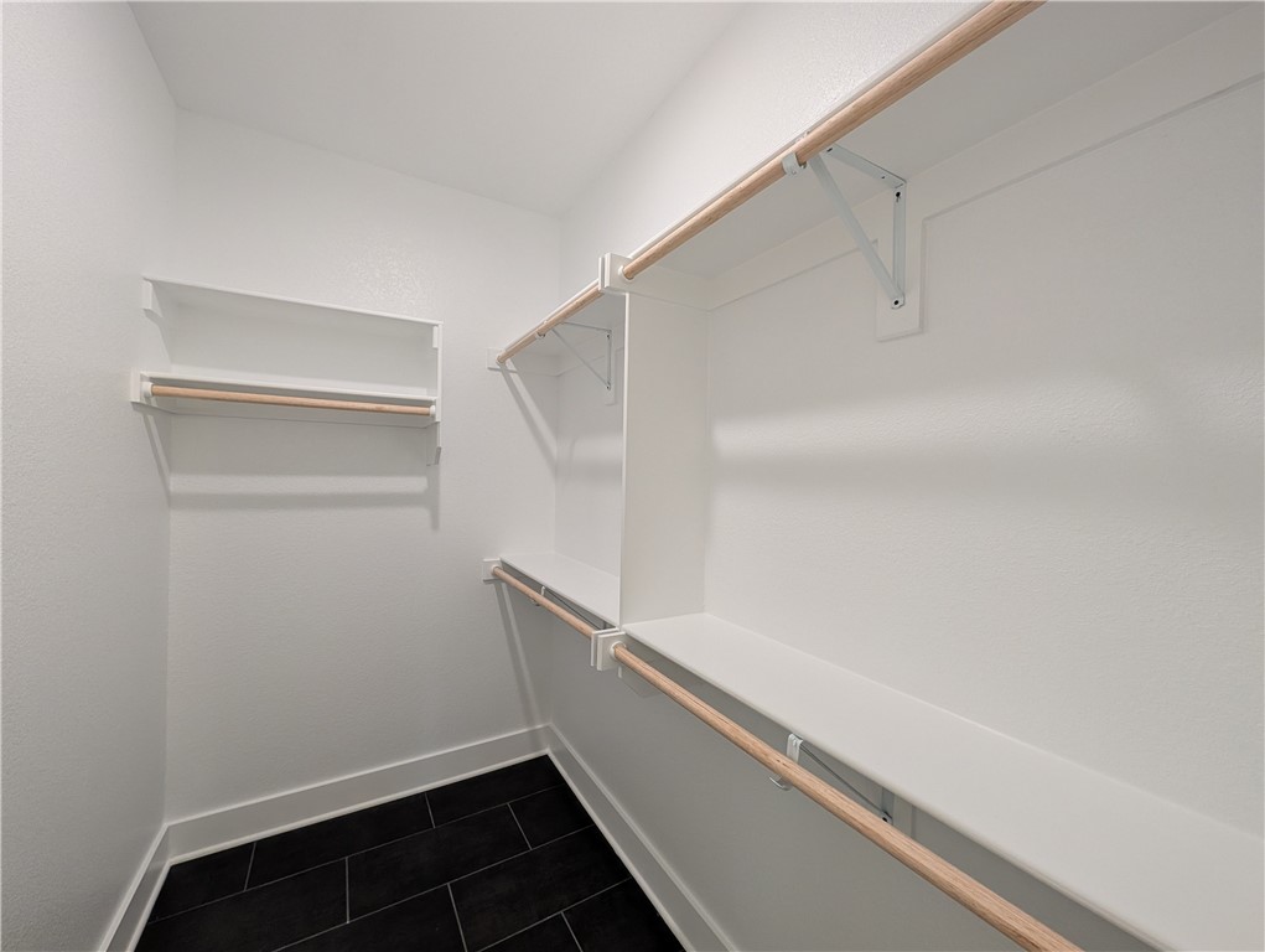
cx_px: 632
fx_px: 439
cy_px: 476
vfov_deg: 94.6
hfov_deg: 110.5
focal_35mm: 12
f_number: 1.7
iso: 218
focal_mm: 2.02
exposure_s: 1/120
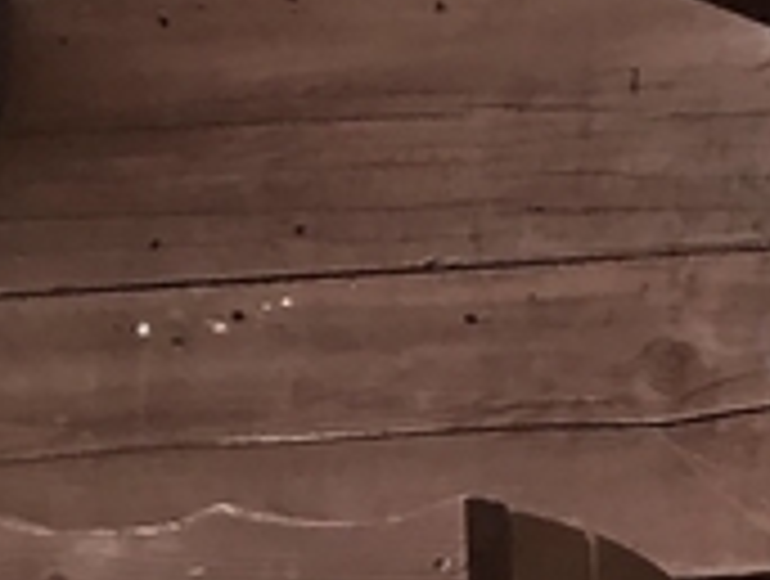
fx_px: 4369
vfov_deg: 7.1
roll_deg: -1.4
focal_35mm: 196
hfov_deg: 8.0
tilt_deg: +2.6
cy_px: 1457
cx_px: 2639
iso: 40
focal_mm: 3.99
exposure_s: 1/120
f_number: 1.8
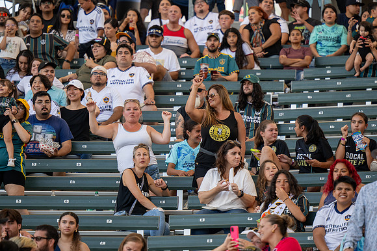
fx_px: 2585
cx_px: 188
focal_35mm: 247
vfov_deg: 5.6
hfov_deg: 8.3
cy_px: 126
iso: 640
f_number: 2.8
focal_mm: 165
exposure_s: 1/1000
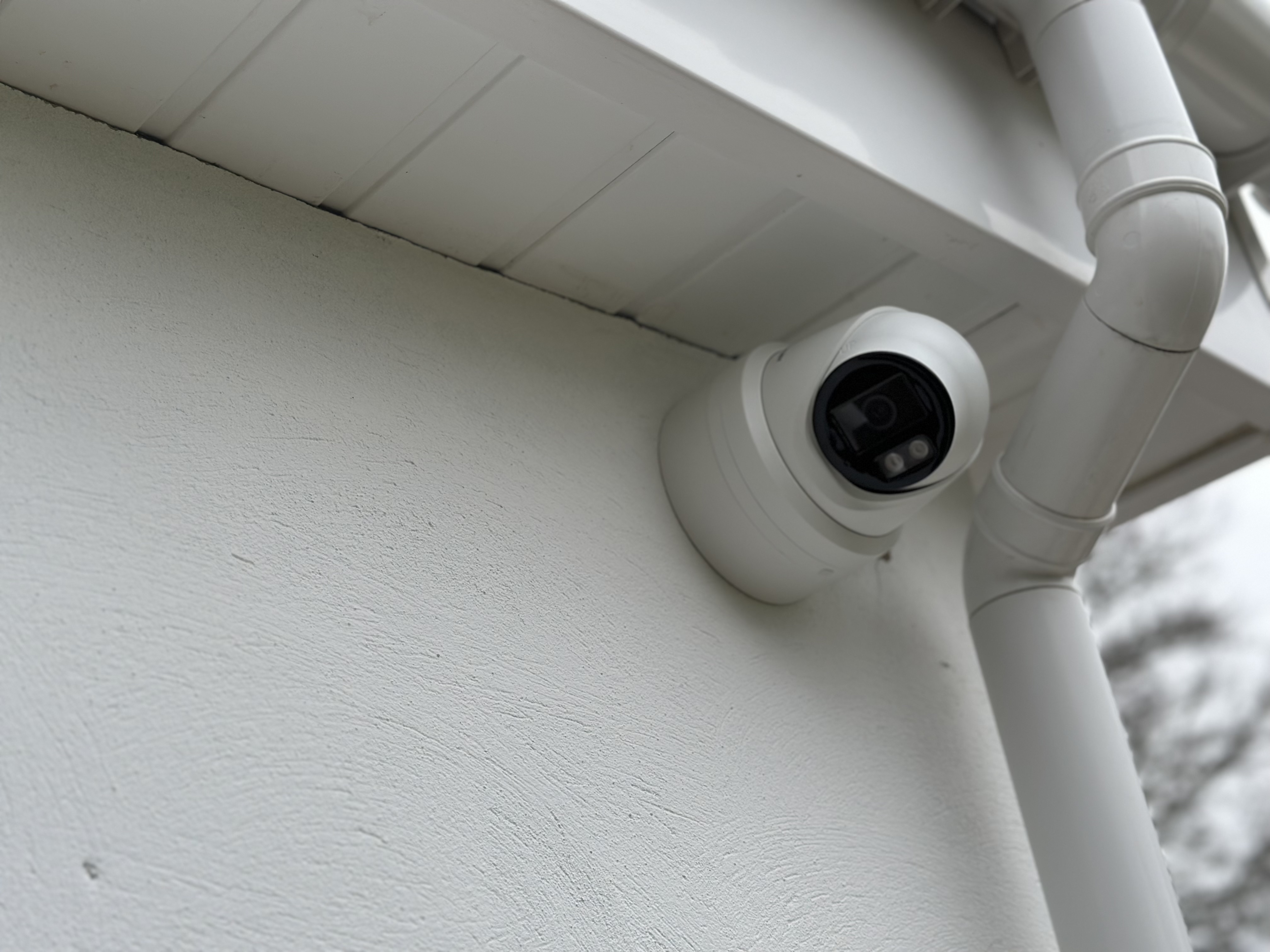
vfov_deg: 30.3
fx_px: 1761
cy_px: 476
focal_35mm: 48
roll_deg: +10.7
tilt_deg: +27.5
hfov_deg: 39.7
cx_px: 635
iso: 80
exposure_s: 1/430
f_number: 1.78
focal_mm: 6.86
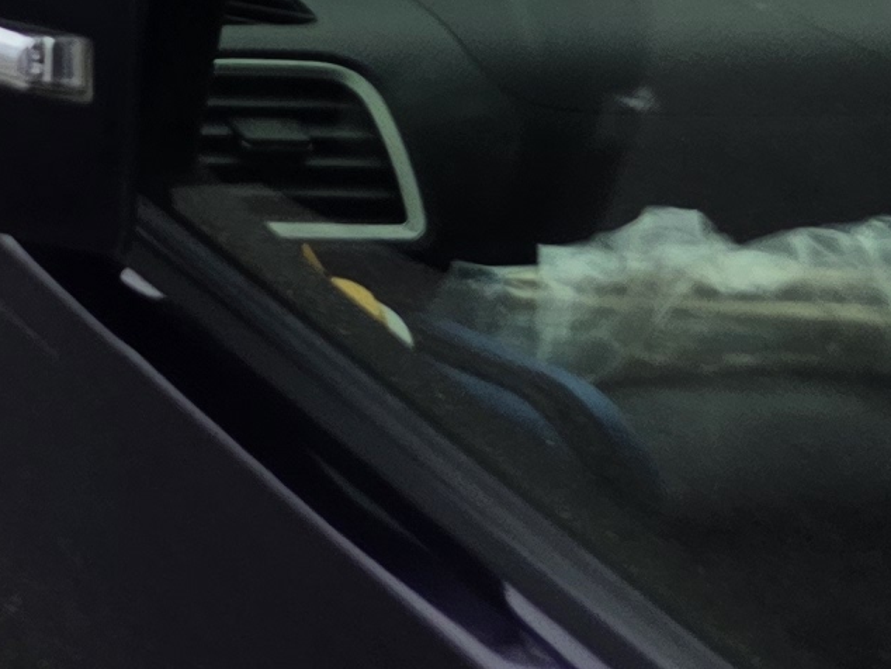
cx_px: -1568
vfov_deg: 8.7
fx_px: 3734
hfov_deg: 10.6
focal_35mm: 145
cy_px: -1271
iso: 80
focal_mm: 6.3
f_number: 1.7
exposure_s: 1/4650
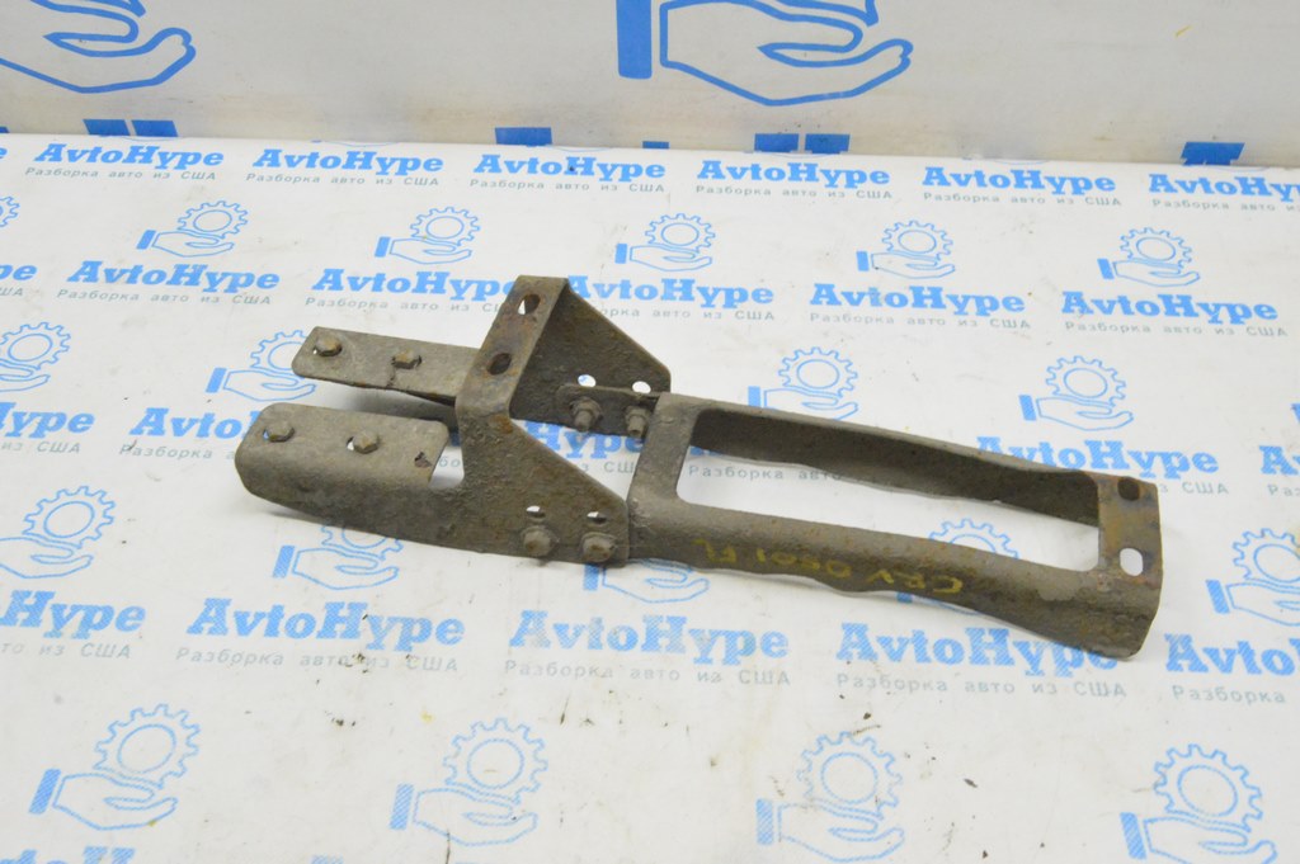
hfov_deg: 57.3
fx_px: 1191
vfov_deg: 39.9
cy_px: 432
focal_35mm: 33
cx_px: 650
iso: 6400
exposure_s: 1/15
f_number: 20
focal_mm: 22
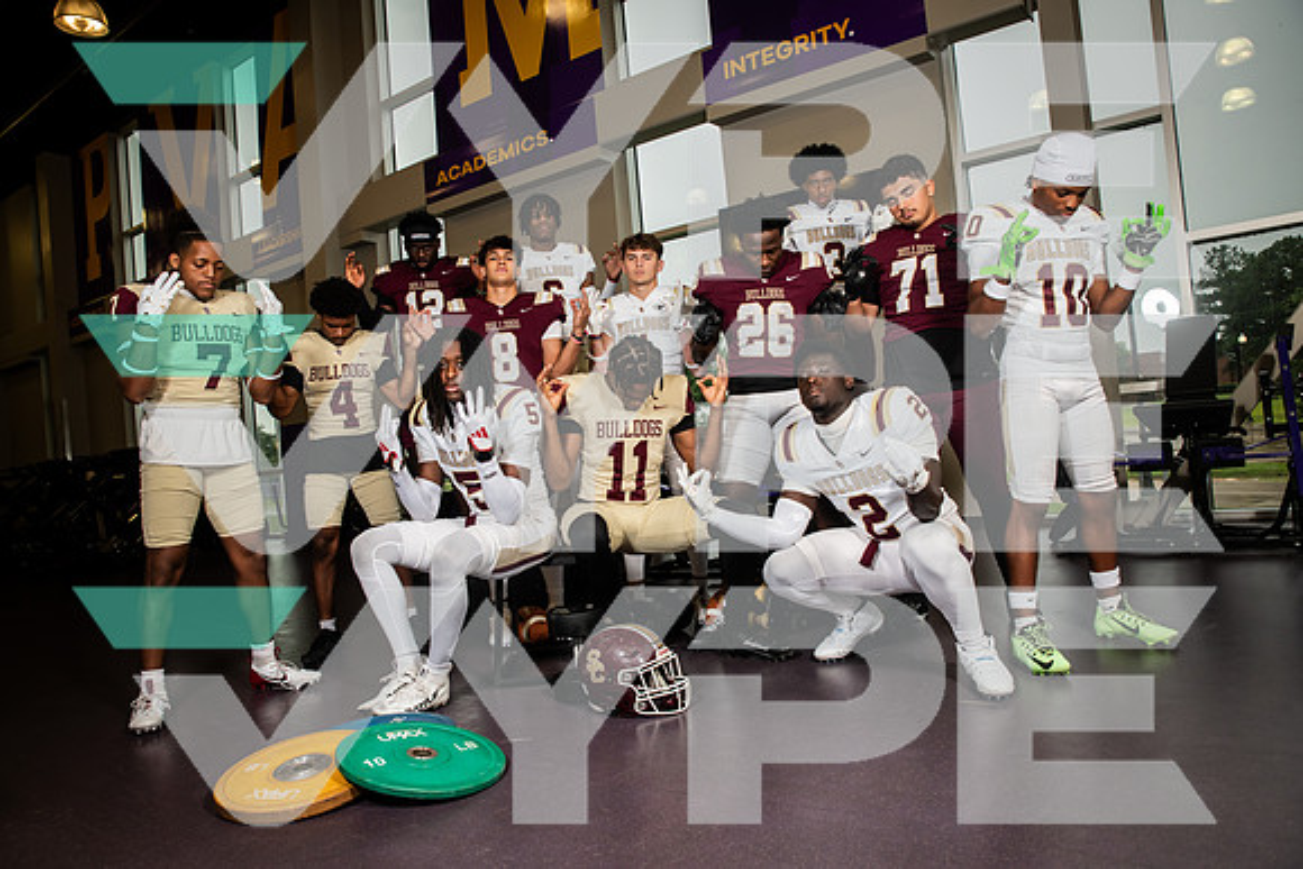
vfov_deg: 53.2
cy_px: 434
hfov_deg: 73.7
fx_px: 869
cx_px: 652
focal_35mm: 24
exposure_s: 1/250
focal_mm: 24
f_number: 5.6
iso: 500
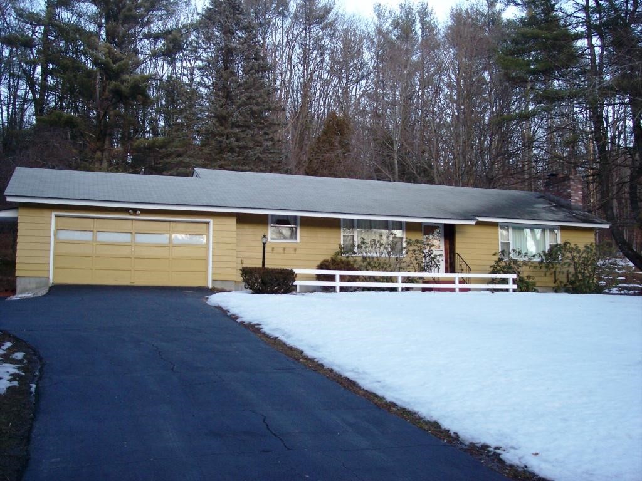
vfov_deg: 36.8
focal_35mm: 39
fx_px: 723
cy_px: 240
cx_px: 321
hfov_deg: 47.9
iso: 200
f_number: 3.4
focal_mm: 8
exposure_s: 1/125
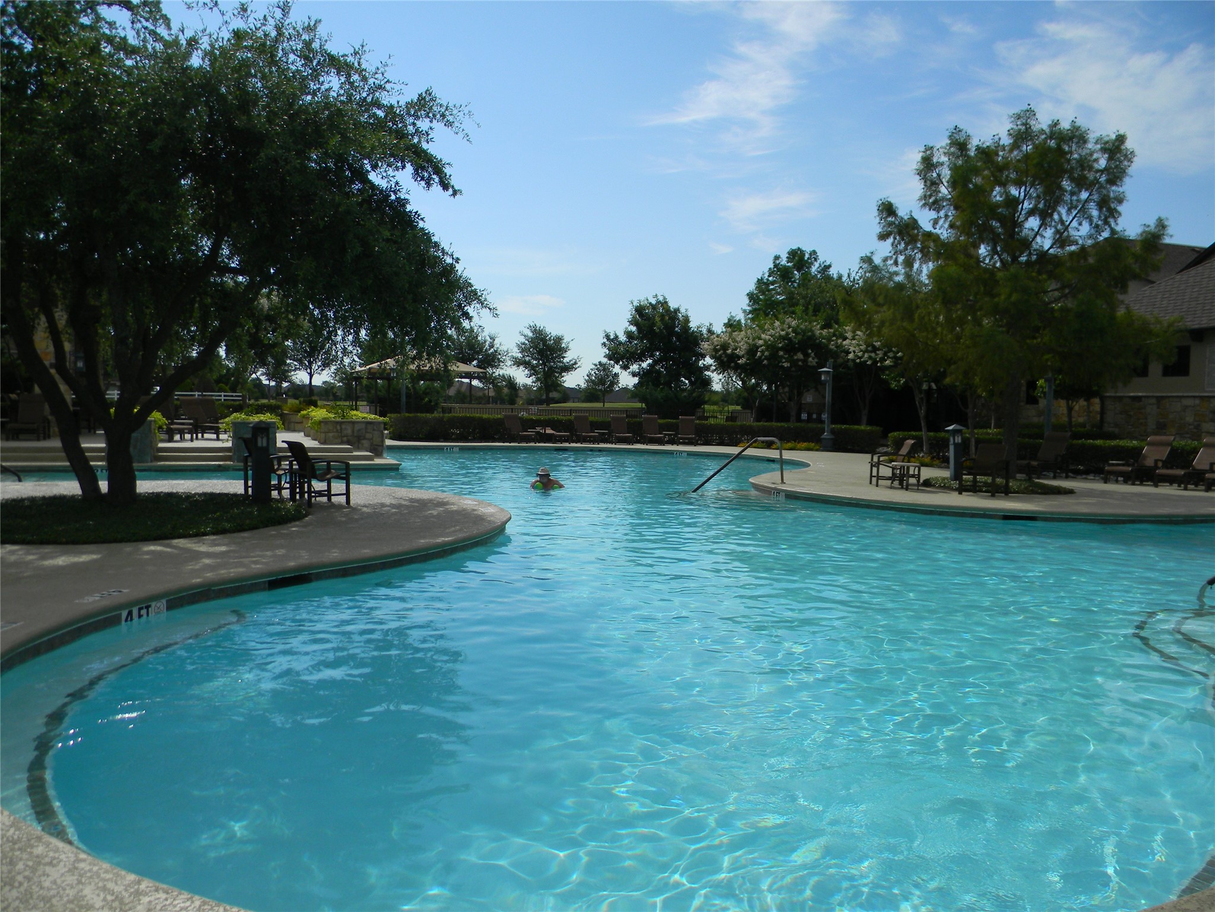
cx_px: 608
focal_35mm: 28
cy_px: 456
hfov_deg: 63.4
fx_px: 983
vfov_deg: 49.7
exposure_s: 1/460
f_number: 7
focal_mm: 5
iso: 80
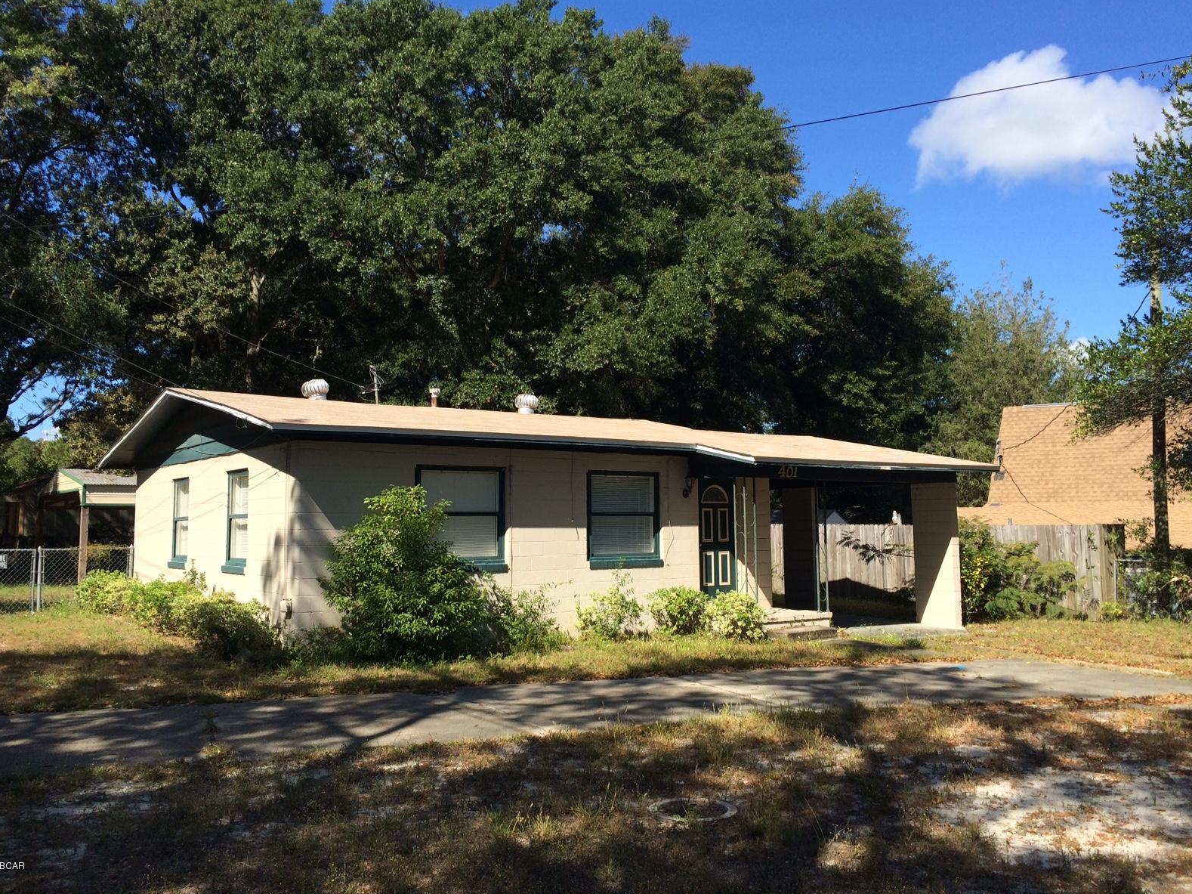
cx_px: 581
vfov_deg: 46.8
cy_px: 435
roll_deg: -0.1
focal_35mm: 30
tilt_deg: +4.0
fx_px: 1033
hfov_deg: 60.0
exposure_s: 1/1466
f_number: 2.2
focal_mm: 4.15
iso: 32
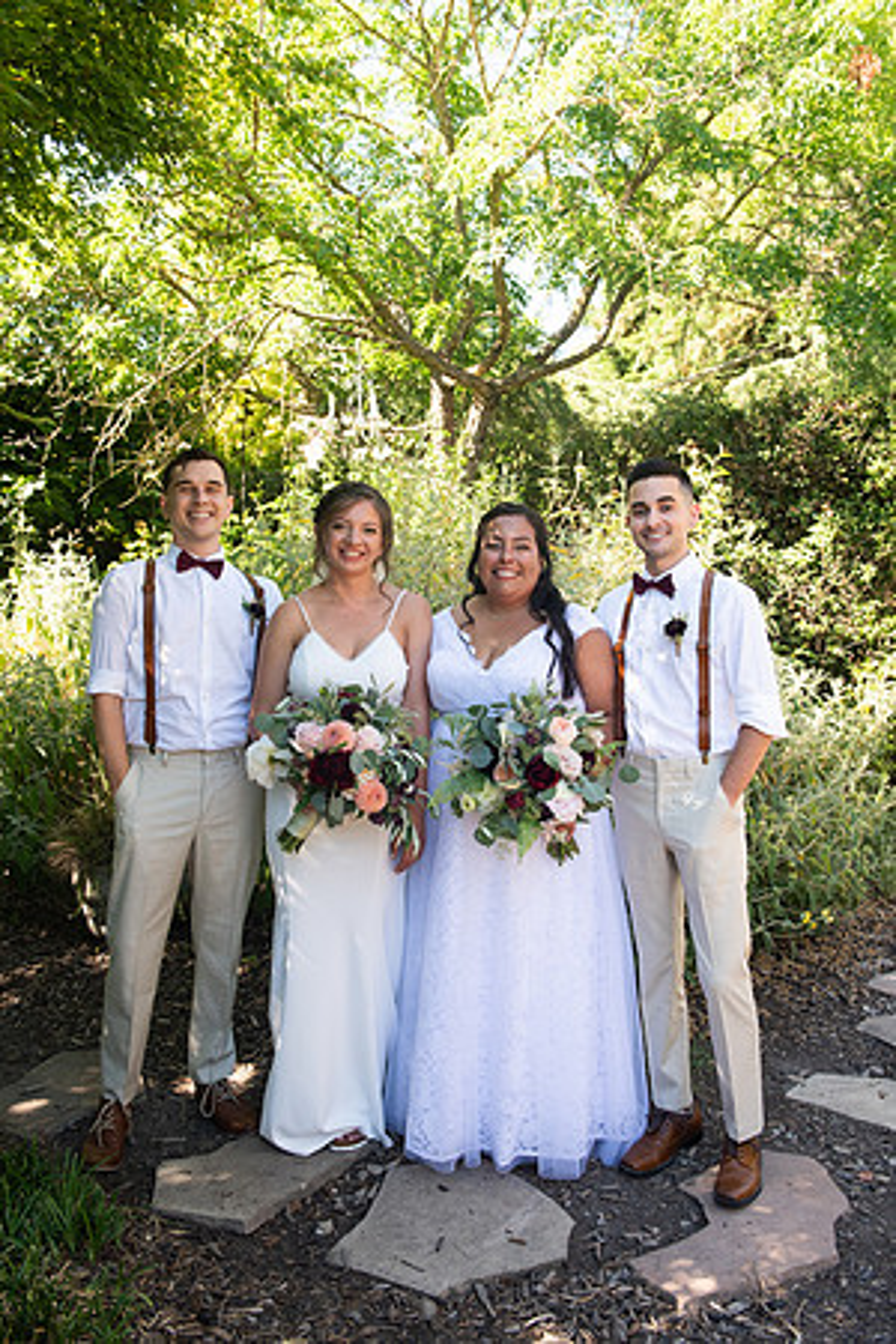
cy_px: 672
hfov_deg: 45.0
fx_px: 1083
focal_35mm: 29
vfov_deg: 63.7
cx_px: 448
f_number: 4.5
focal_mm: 29
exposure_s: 1/400
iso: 640
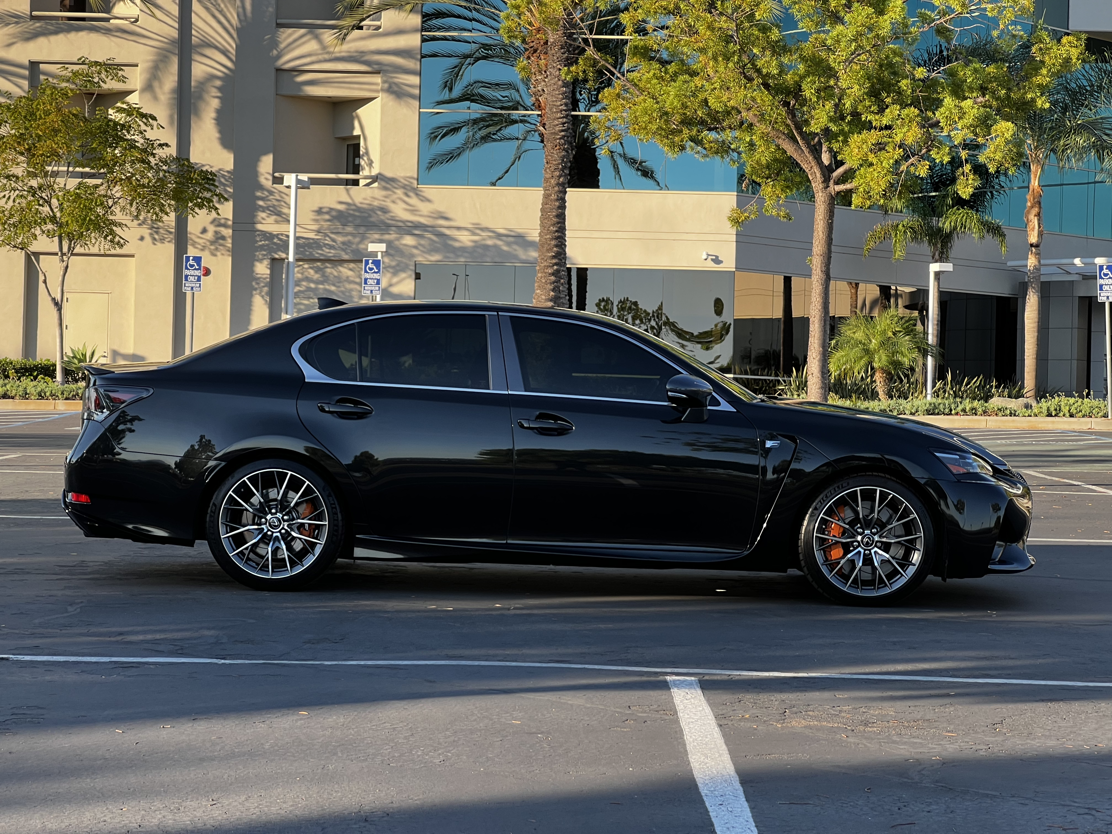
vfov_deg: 19.1
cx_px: 556
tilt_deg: +0.9
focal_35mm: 77
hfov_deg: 25.3
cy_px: 417
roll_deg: -0.1
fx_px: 2474
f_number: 2.8
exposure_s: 1/150
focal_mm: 9
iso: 32
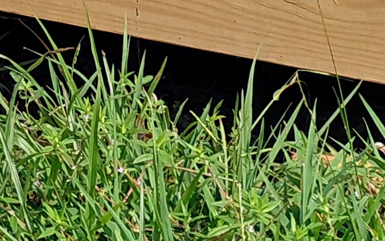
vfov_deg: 7.3
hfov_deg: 11.1
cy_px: -471
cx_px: -504
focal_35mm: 161
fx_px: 1689
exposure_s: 1/5285
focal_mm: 4.69
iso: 64
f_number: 1.8
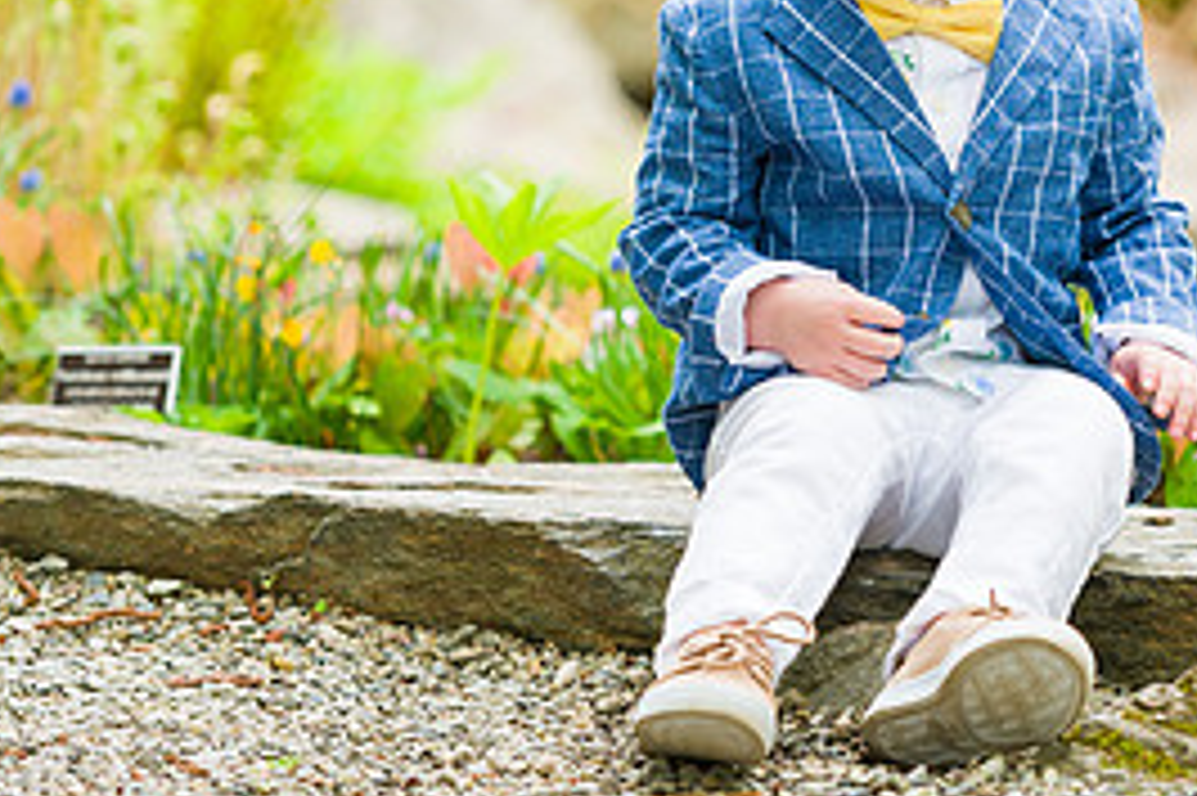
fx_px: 9404
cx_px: 806
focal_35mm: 283
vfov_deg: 4.8
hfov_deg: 7.3
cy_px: -63
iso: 200
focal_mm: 130
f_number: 3.2
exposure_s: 1/320
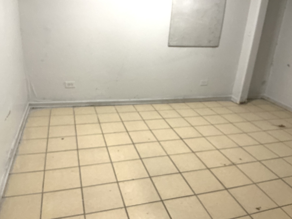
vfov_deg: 48.2
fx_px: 245
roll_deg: -4.7
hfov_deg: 61.7
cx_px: 146
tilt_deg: -19.6
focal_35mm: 29
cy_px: 110
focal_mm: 3
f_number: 1.8
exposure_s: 1/60
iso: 250
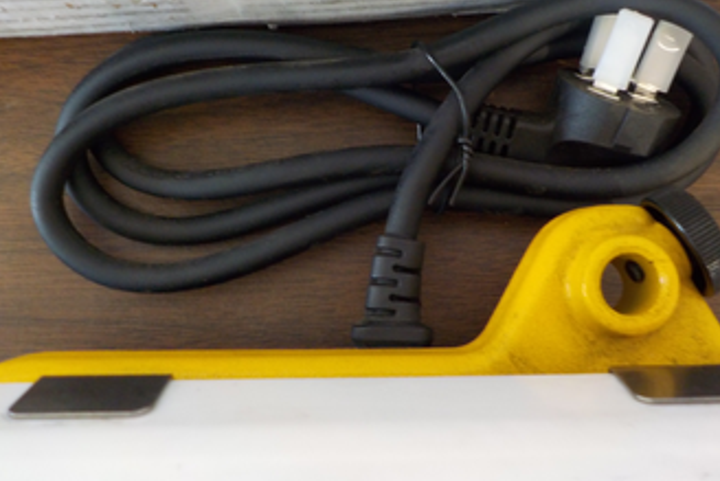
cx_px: 404
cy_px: 165
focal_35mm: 38
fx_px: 760
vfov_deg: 34.8
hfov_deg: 50.6
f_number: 3.3
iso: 250
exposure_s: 1/30
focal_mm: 4.1
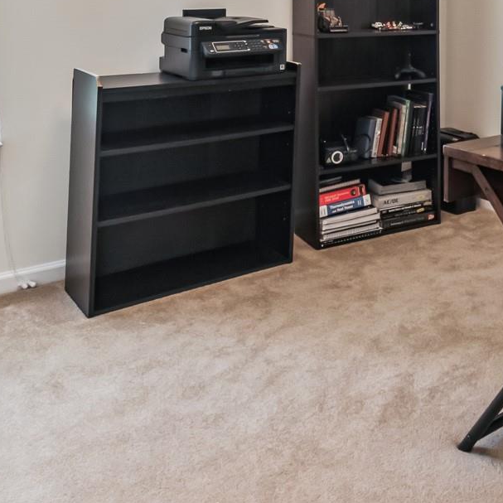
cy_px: -29
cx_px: 441
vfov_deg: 34.6
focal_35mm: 43
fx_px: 707
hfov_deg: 37.0
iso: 200
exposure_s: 1/8
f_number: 8
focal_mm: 15
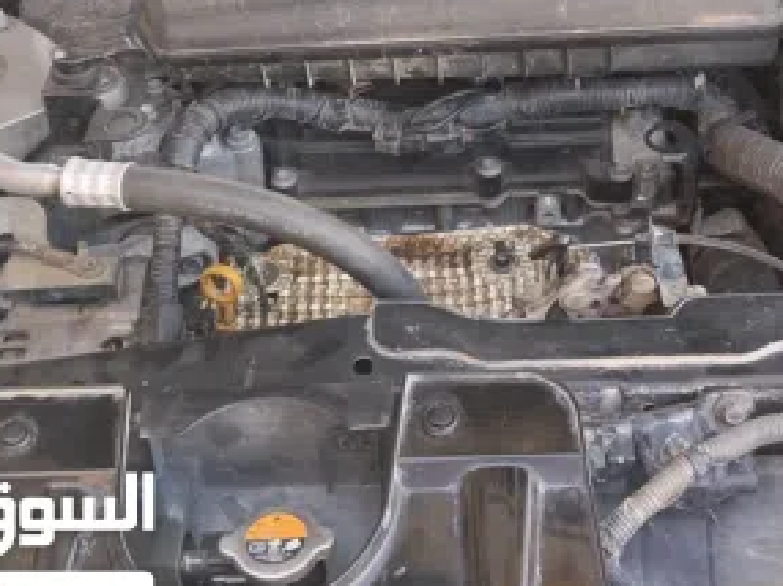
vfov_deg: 22.1
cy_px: 77
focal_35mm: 65
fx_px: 1469
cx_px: 567
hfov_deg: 29.5
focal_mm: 4.22
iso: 50
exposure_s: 1/100
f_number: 1.8
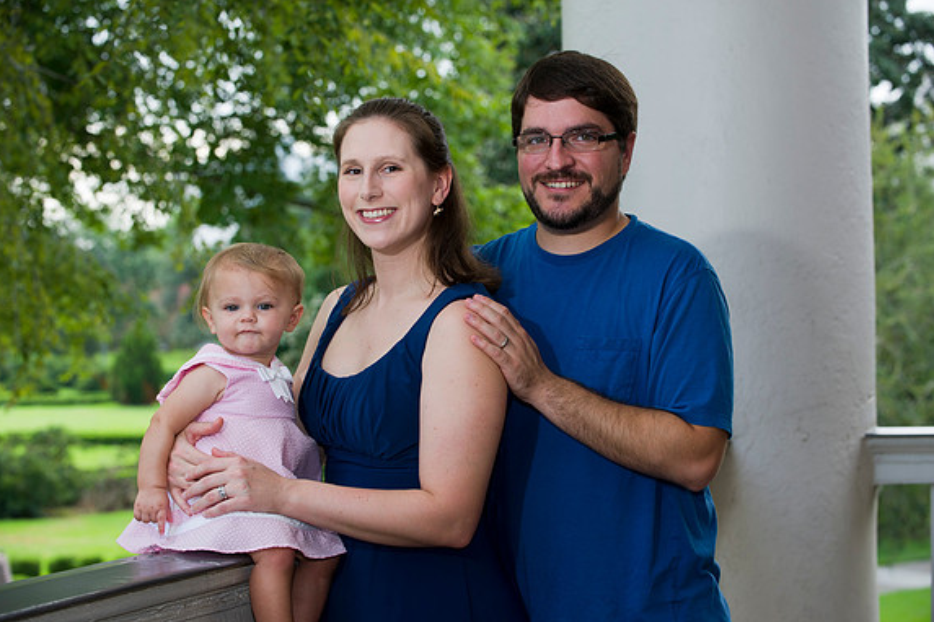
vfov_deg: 15.0
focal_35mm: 91
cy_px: 311
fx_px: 2361
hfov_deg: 22.4
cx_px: 463
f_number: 5
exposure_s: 1/160
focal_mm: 90
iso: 400
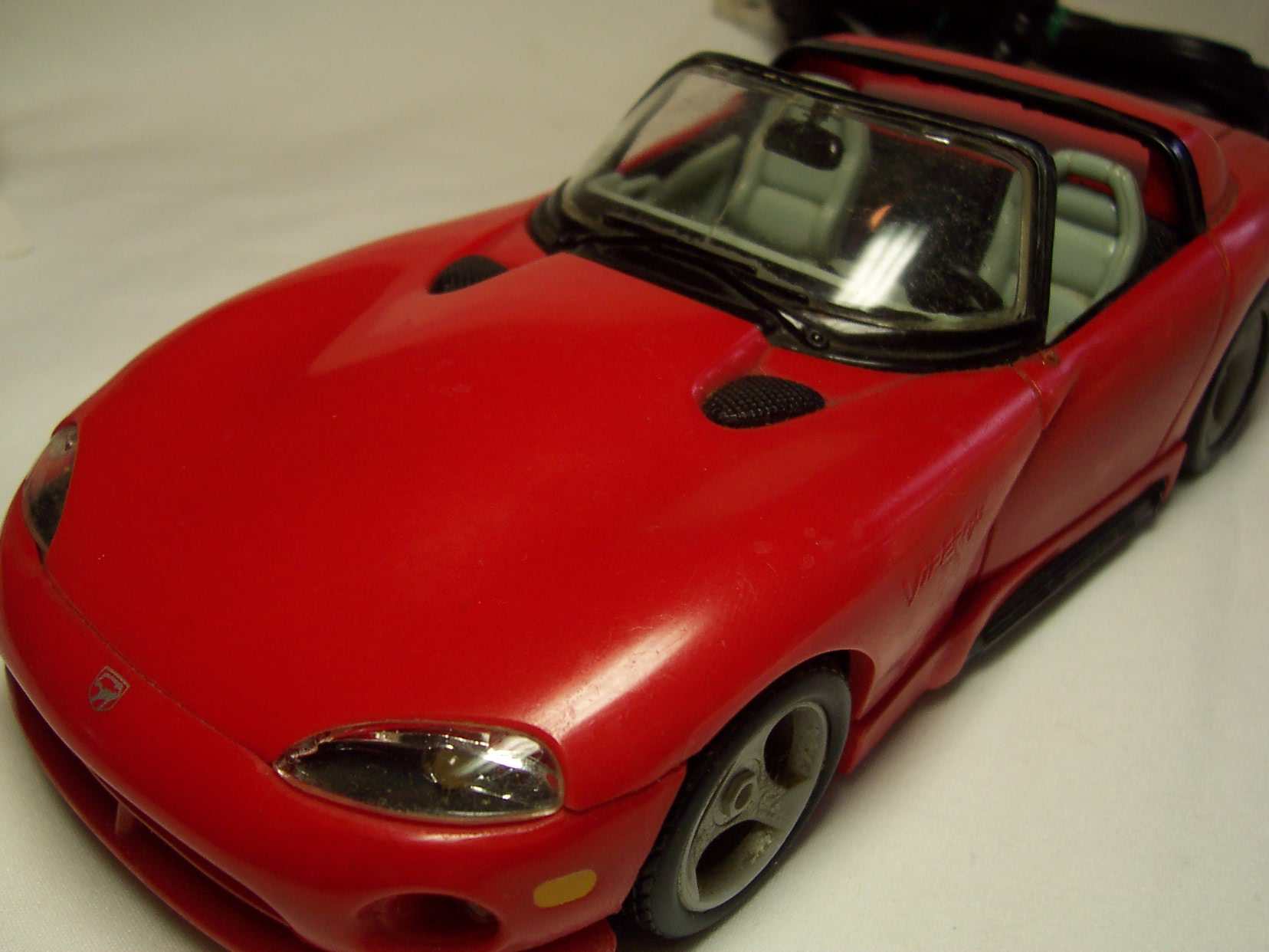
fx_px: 1356
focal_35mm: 37
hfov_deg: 50.1
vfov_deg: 38.7
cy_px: 476
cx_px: 634
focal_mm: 5.6
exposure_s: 1/90
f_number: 2.8
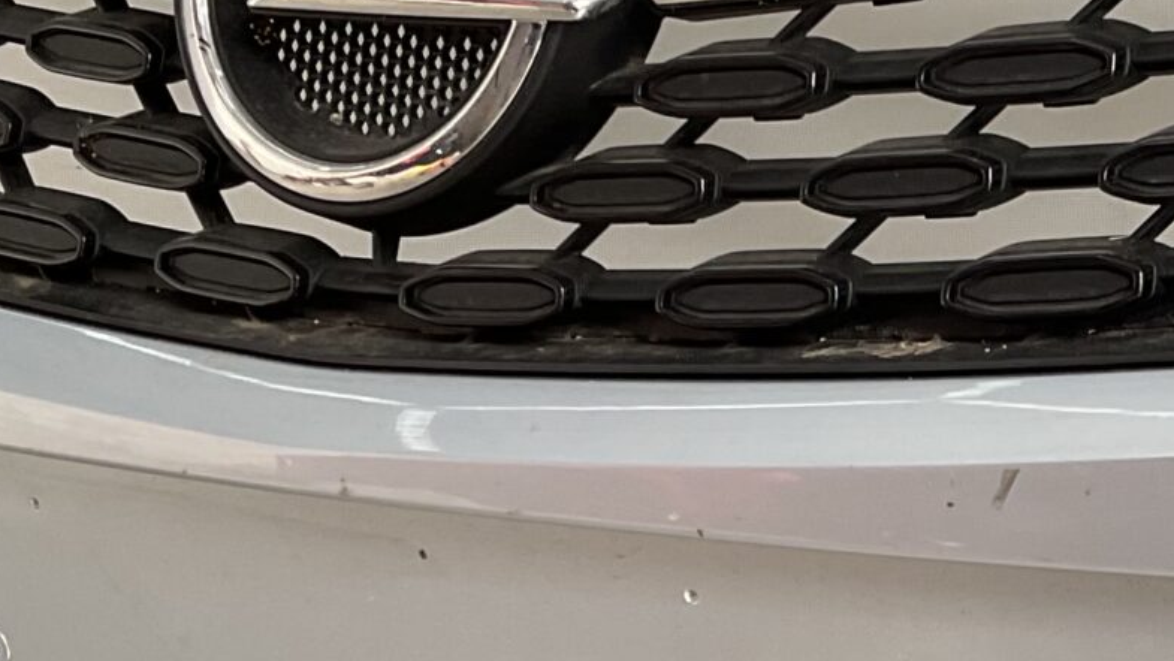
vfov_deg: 11.7
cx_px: 1164
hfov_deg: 20.1
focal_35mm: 103
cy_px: 589
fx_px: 3207
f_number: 1.8
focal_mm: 3
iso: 16
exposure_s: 1/370
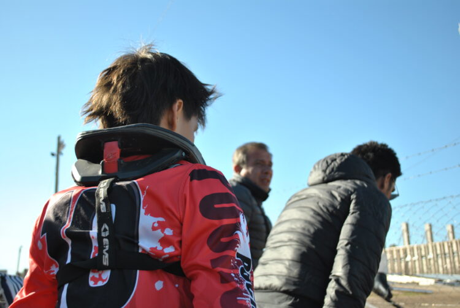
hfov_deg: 49.5
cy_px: 154
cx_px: 230
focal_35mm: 39
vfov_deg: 34.3
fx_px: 499
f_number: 4.2
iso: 140
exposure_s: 1/500
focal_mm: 26
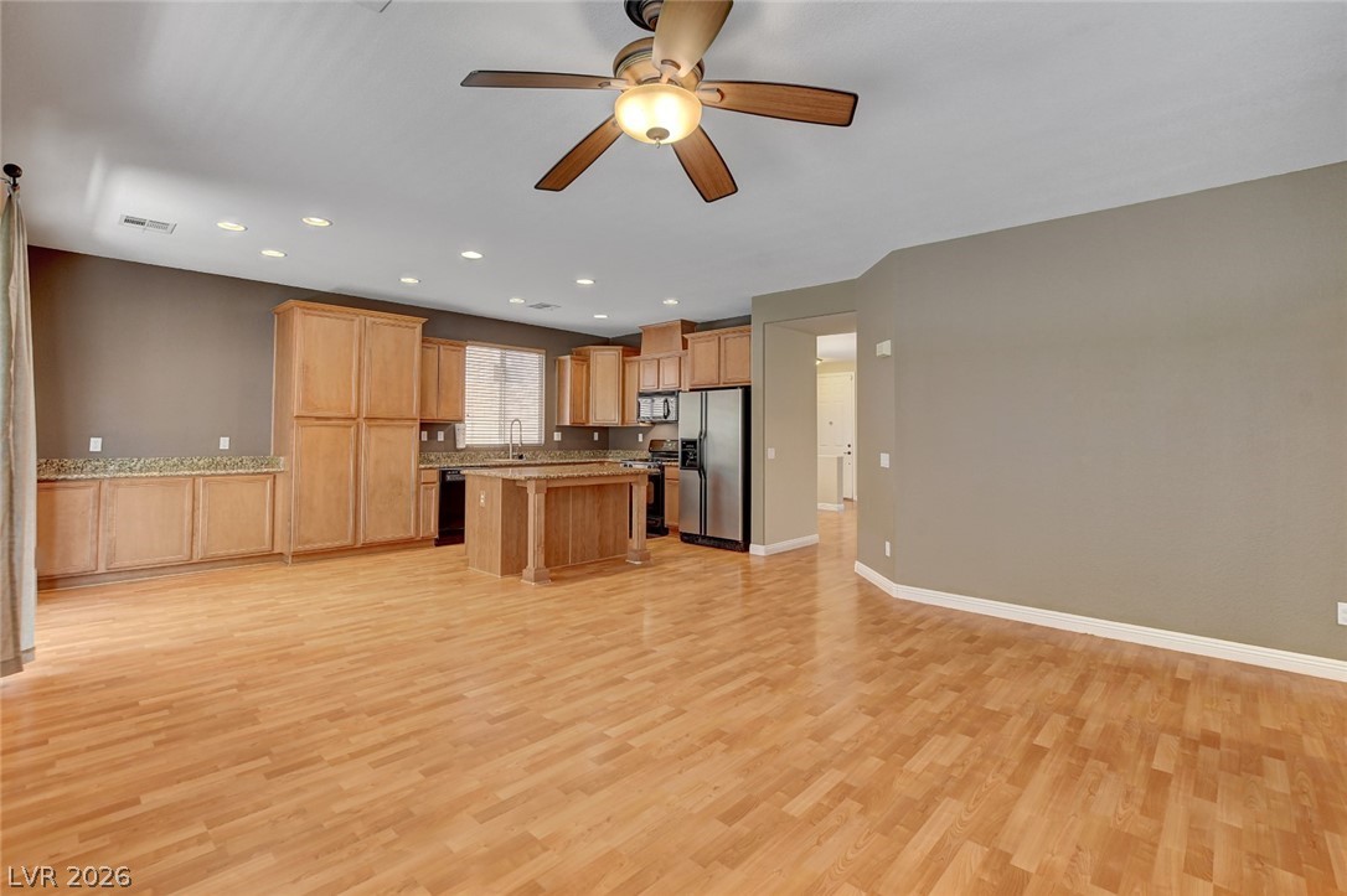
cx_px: 674
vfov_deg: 77.3
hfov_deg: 100.4
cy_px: 448
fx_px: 561
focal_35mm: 15
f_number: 9
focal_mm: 10
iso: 640
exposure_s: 1/4
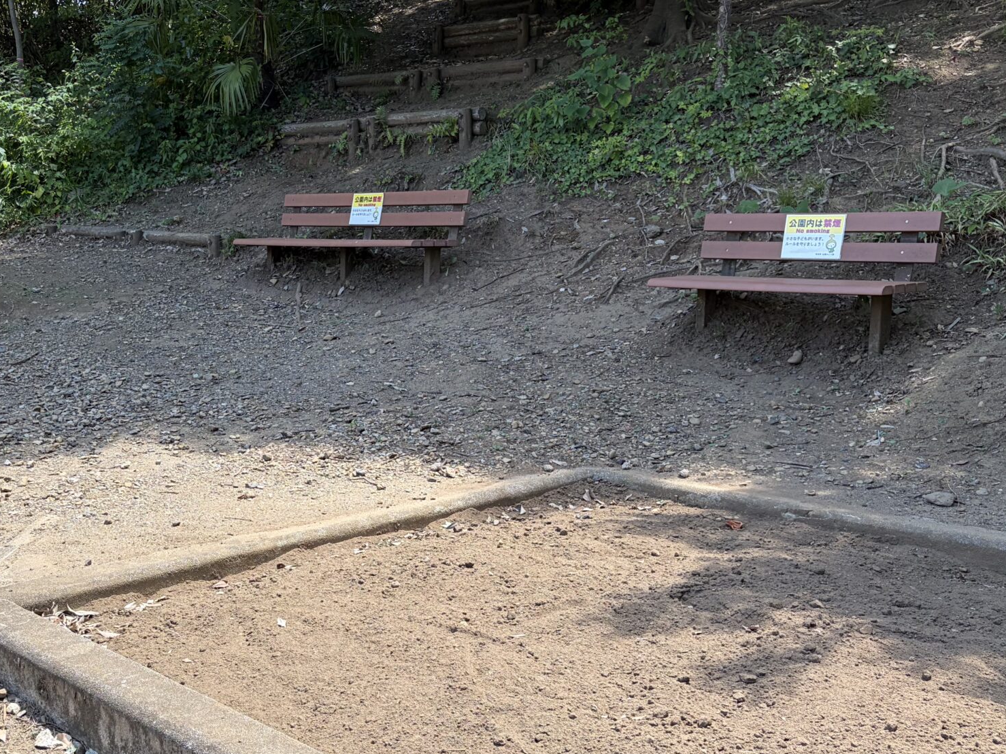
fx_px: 1308
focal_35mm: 45
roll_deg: +1.2
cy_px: 402
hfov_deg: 40.9
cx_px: 252
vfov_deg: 32.2
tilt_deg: -8.6
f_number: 1.6
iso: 50
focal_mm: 5.96
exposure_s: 1/607
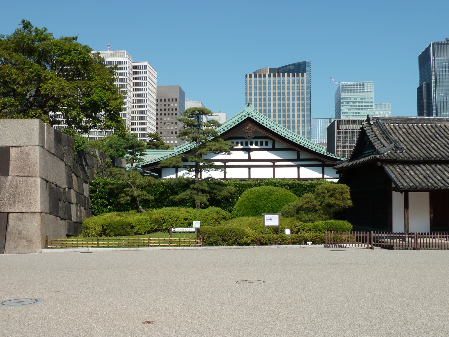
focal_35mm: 40
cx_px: 224
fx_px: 519
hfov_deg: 46.8
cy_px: 168
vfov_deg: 36.0
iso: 80
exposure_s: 1/400
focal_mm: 6.5
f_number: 5
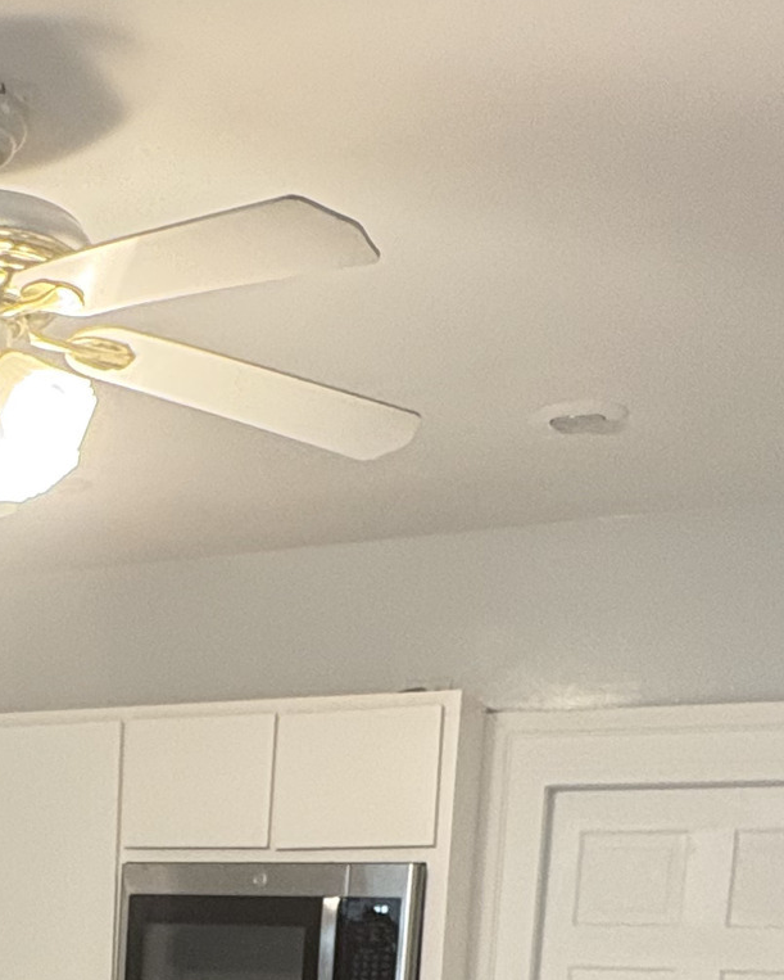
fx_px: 1594
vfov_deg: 29.1
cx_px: -47
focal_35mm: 55
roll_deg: -1.7
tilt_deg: -9.0
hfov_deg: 25.8
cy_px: 1200
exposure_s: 1/60
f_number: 2.2
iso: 400
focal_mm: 2.22
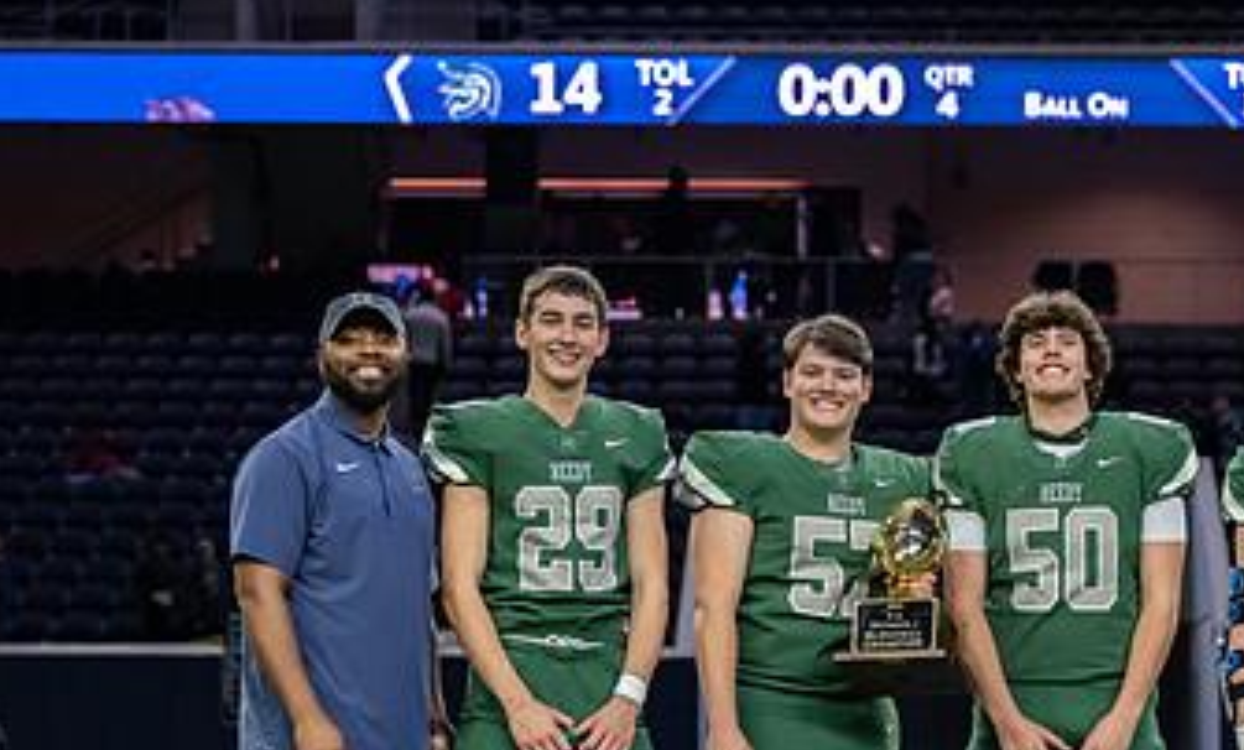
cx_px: 951
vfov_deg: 8.5
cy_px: 703
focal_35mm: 149
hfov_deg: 14.1
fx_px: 5002
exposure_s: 1/320
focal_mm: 79
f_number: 3.5
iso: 2500
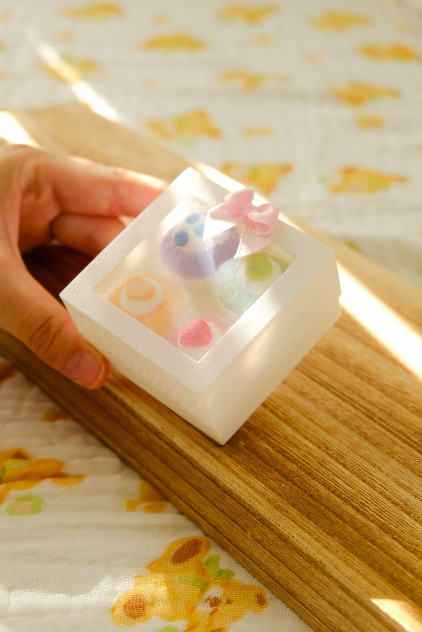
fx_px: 1195
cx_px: 211
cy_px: 316
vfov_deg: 29.7
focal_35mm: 68
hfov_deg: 20.0
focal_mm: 45.2
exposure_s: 1/100
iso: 200
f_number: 5.6
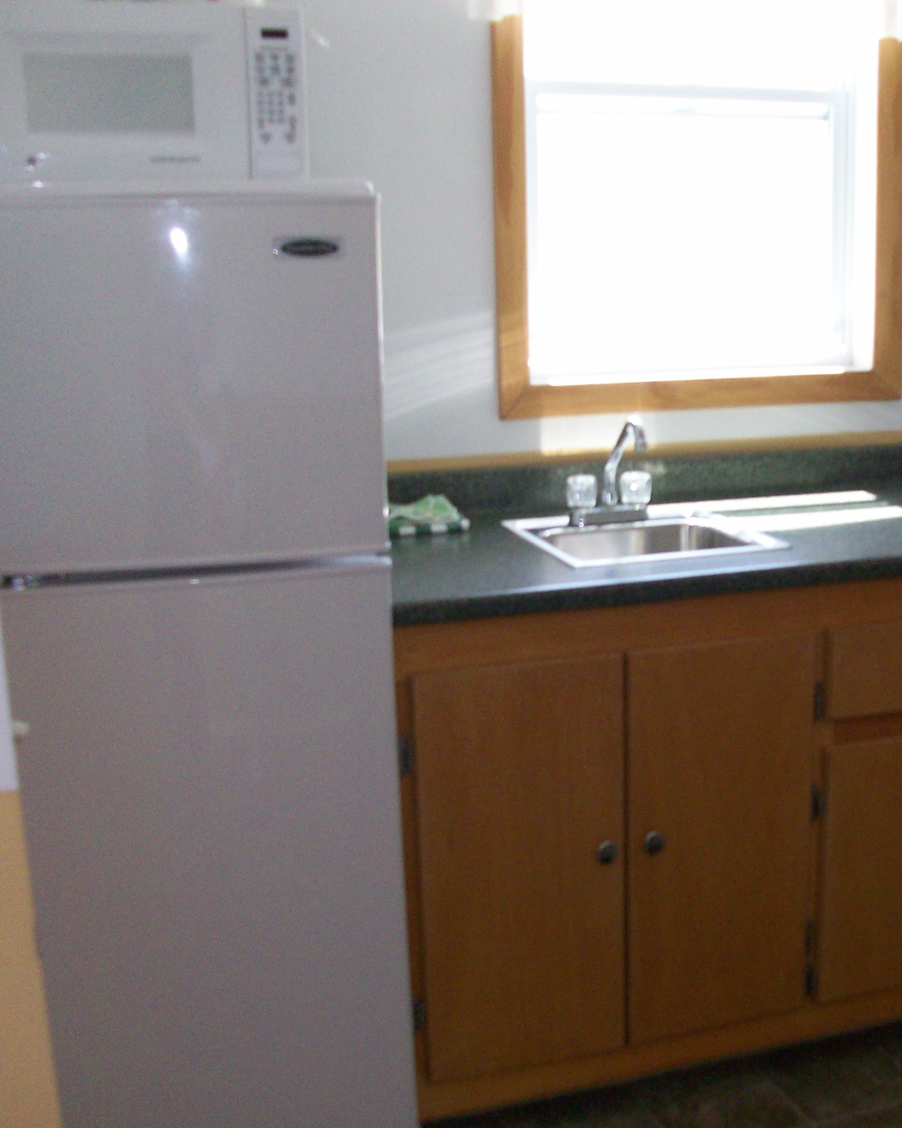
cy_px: 571
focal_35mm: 45
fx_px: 1502
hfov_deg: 33.1
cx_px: 600
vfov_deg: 41.2
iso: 160
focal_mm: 5.7
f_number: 2.8
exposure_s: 1/60
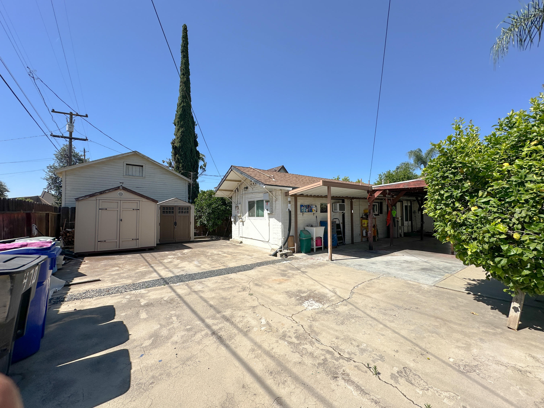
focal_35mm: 14
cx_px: 272
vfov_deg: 85.7
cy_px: 204
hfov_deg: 102.1
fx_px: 220
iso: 50
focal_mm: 2.22
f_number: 2.2
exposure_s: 1/2500
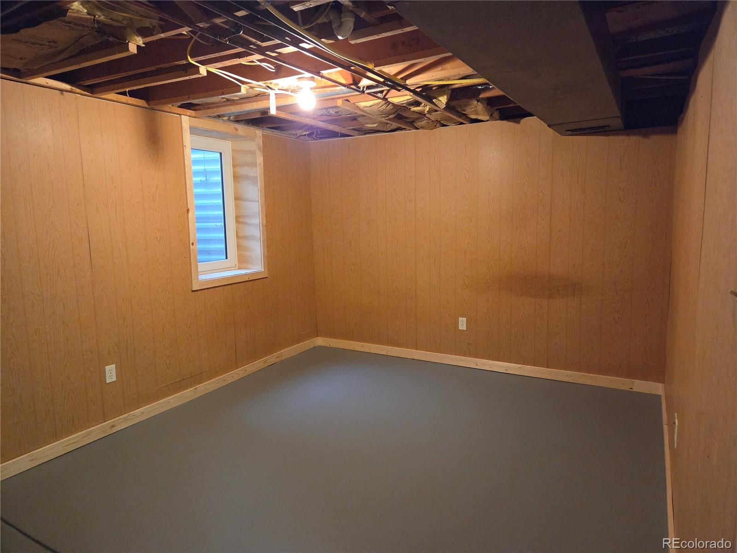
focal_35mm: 23
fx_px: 490
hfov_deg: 73.9
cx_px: 368
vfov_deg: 58.9
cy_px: 276
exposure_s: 1/120
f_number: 1.8
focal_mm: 5.4
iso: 1600
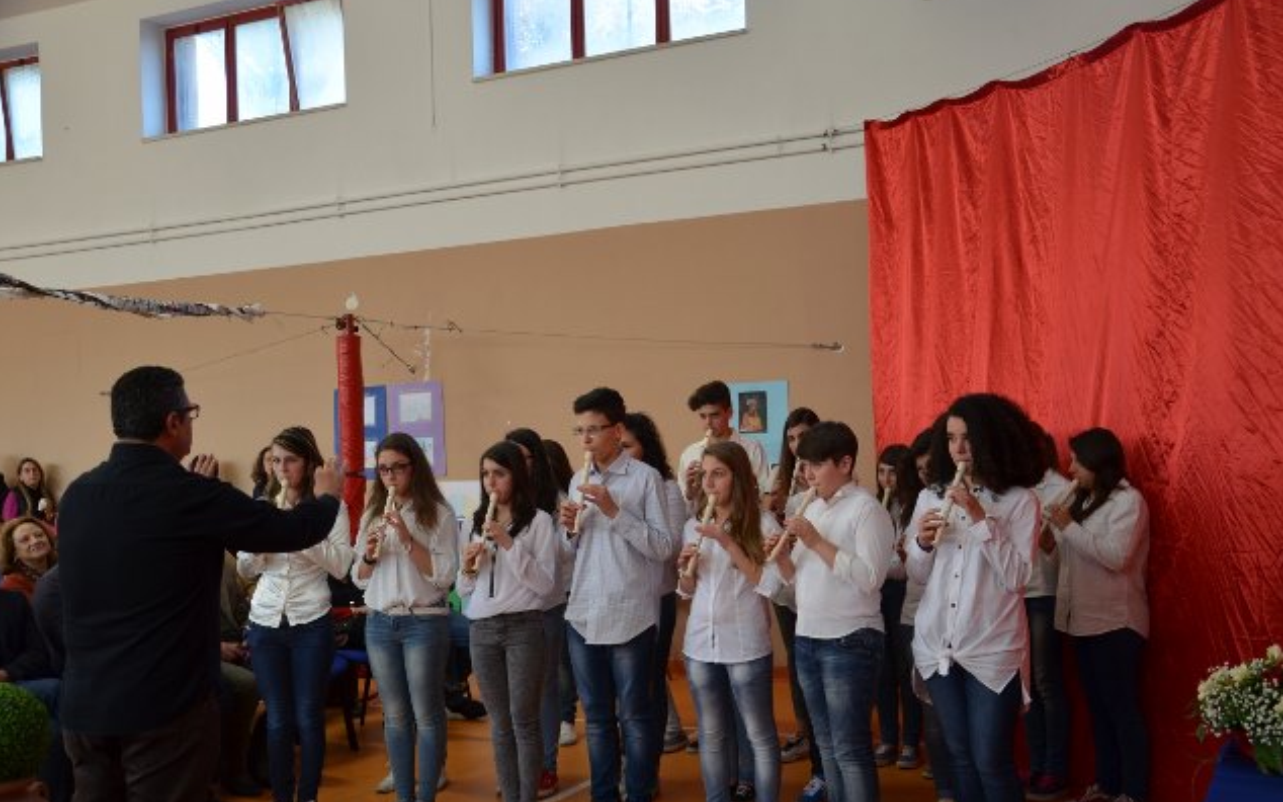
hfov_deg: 51.0
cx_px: 642
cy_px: 397
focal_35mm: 39
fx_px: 1346
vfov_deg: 33.1
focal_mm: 25
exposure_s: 1/60
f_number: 4
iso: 400
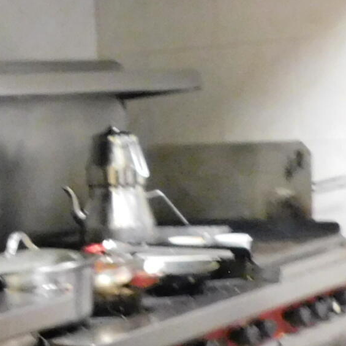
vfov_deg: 16.1
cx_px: -320
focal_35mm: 108
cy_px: 192
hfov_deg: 13.9
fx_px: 1221
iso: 800
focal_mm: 4
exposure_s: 1/8
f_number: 3
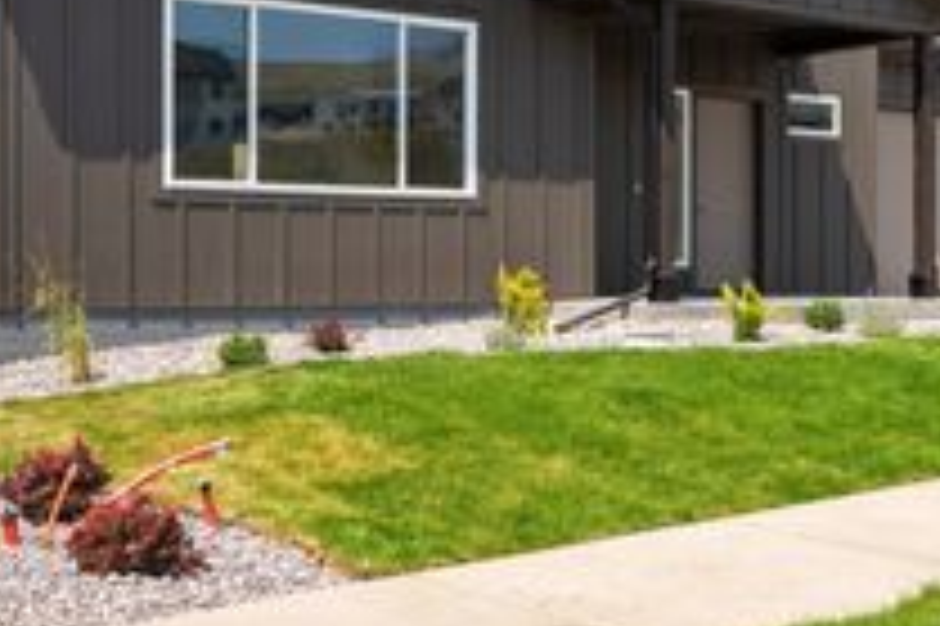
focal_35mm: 56
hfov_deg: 34.6
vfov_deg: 23.8
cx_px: 706
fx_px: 1472
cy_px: 173
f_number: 9
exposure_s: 1/640
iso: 250
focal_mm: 23.6
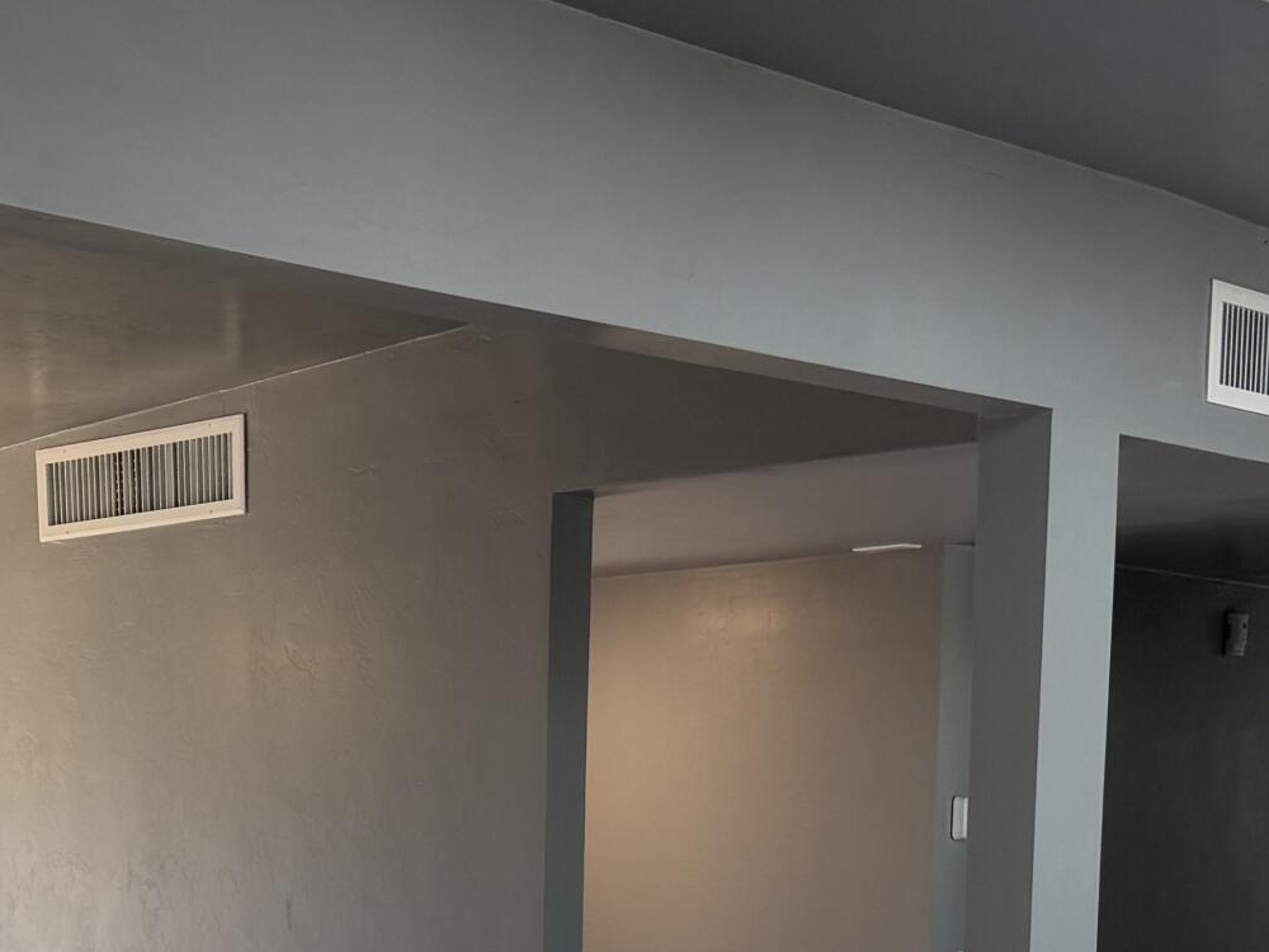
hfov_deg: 26.2
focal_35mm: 72
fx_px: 2639
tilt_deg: -6.6
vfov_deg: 19.2
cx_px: 145
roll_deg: -0.7
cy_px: 1153
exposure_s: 1/175
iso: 80
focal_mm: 6.76
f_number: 1.78
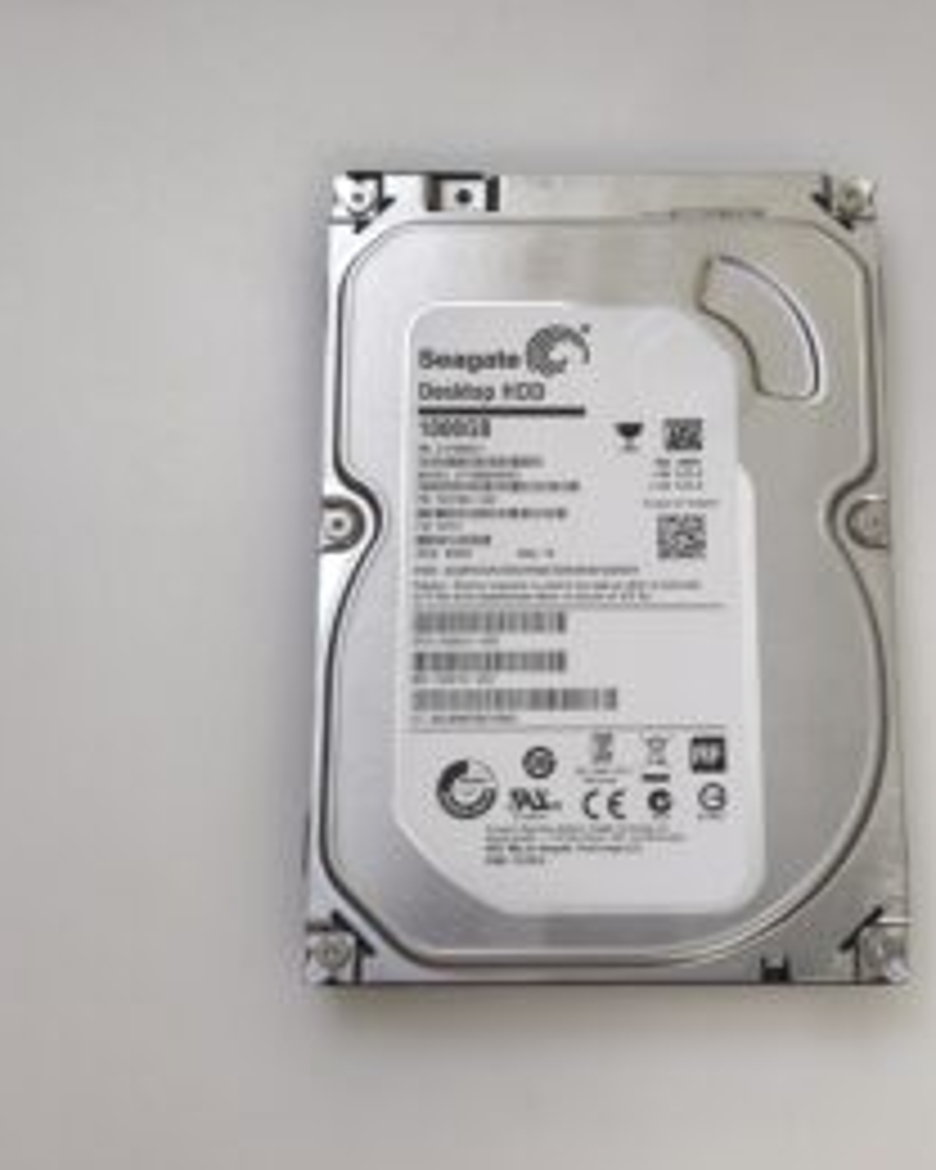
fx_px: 1593
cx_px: 594
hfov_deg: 32.6
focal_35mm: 46
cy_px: 587
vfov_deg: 40.3
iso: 320
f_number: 1.6
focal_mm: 6.57
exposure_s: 1/50
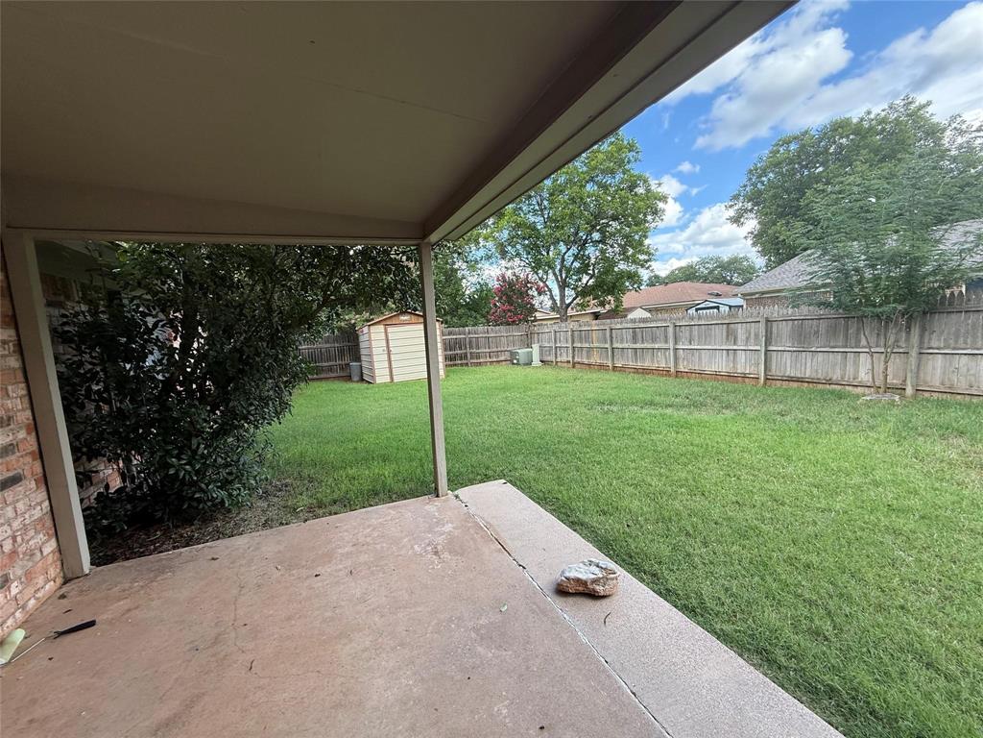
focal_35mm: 14
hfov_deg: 102.1
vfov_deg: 85.7
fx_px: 398
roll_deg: +3.0
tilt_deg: -5.3
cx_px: 492
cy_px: 369
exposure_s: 1/262
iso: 64
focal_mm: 2.22
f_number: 2.2
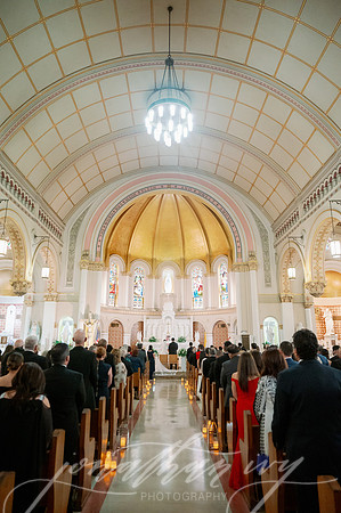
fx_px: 342
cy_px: 256
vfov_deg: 73.8
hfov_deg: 53.0
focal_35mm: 24
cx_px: 170
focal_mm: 24
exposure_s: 1/250
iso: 4000
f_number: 2.8
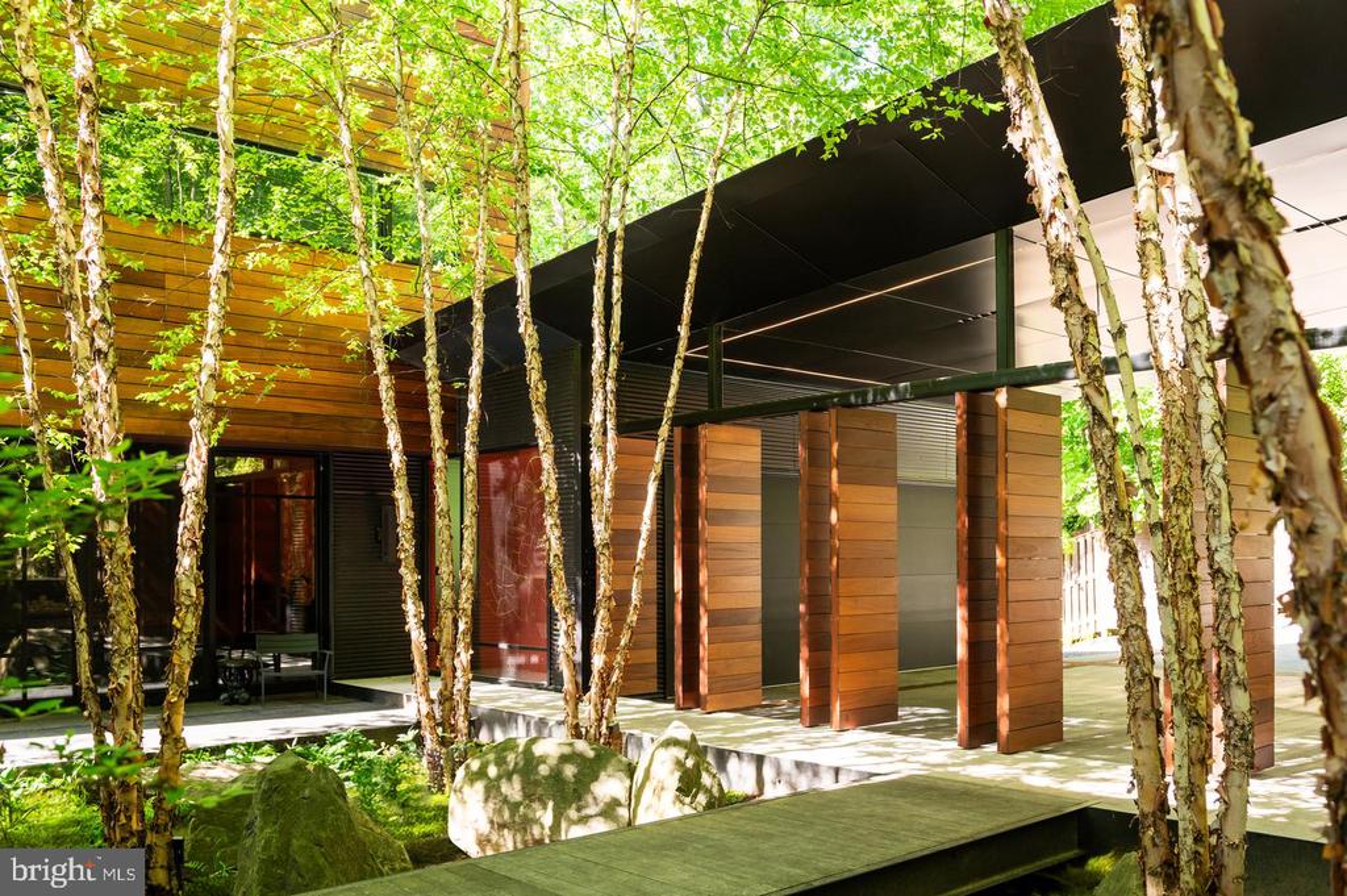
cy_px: 448
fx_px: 1196
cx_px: 674
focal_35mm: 32
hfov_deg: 58.8
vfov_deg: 41.1
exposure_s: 1/125
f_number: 5
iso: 250
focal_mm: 32
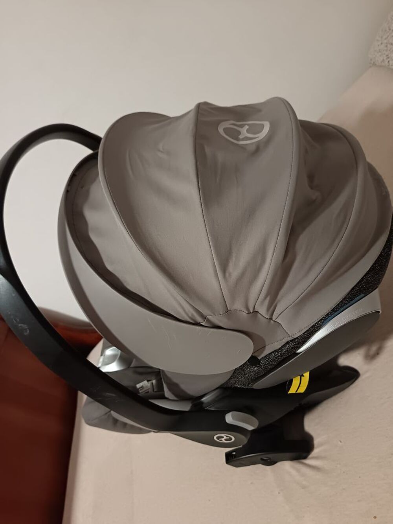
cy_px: 262
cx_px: 196
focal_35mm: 24
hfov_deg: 56.8
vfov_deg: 71.6
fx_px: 363
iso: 6531
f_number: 1.75
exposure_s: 1/16.7
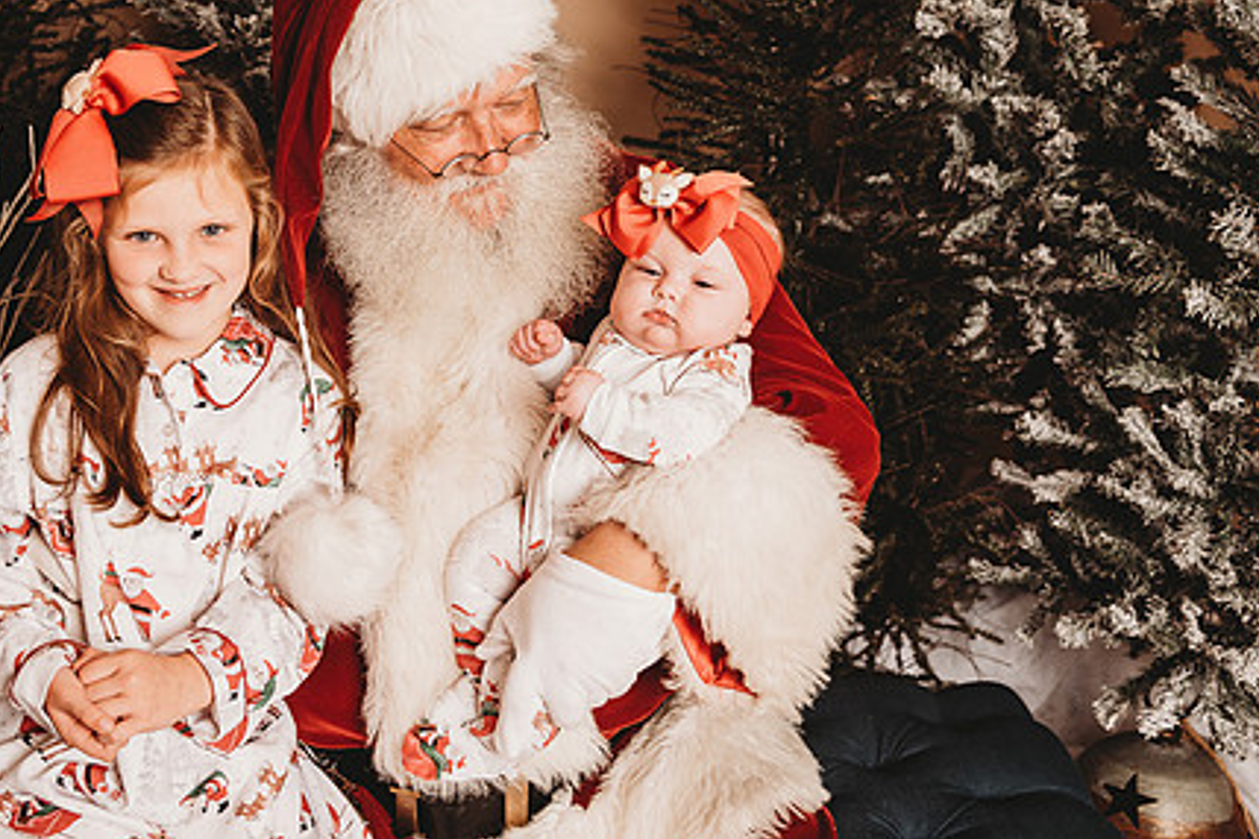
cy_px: 274
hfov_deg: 42.4
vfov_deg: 29.0
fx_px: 1609
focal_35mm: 46
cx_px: 467
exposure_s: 1/160
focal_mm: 34
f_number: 4
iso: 100
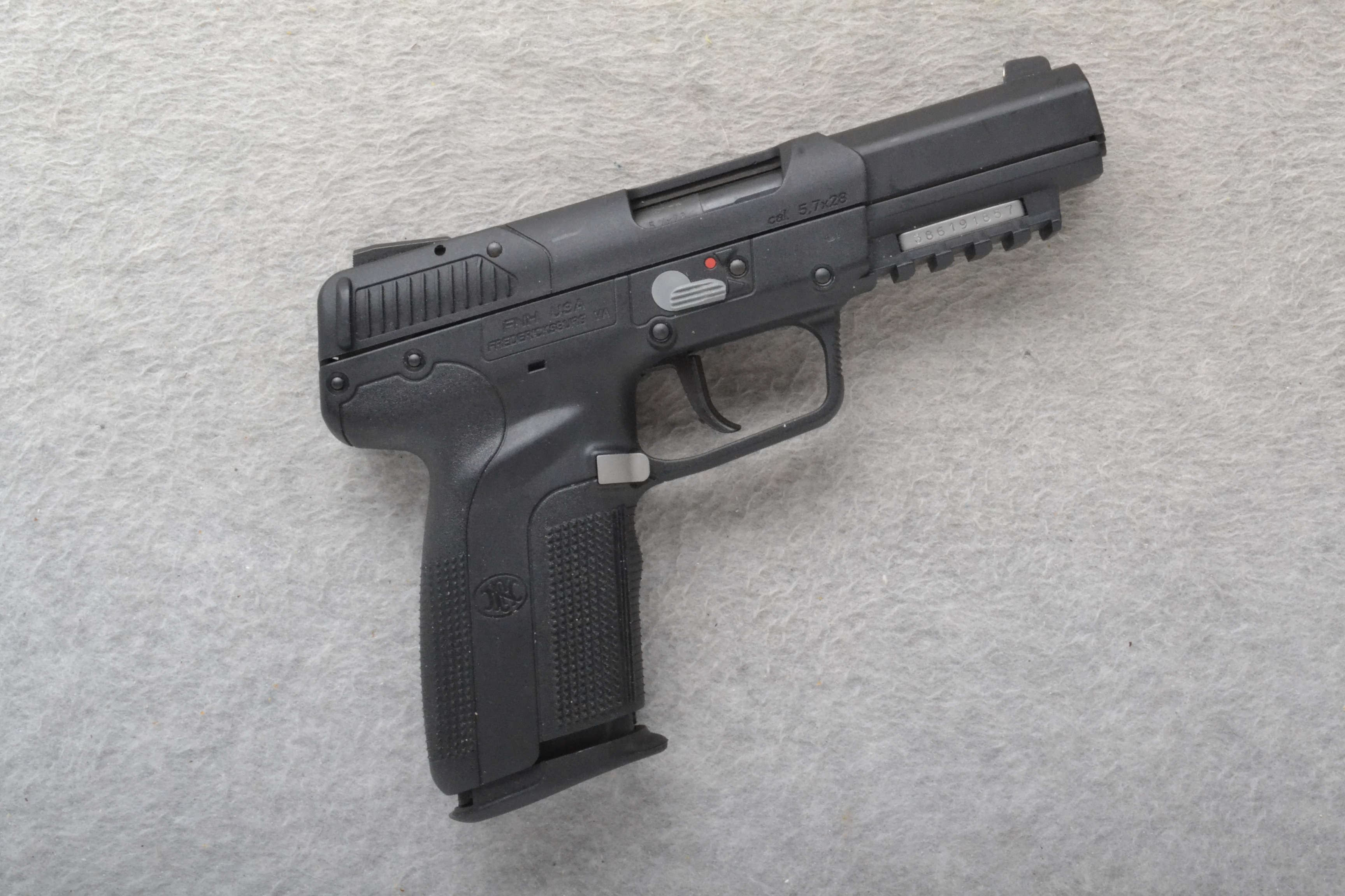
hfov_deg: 38.9
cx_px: 672
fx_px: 1905
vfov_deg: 26.5
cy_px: 448
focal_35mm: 51
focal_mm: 34
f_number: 20
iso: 3200
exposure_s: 1/160
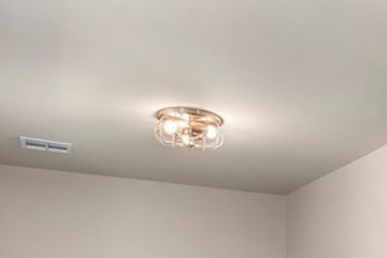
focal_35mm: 63
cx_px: 439
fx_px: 677
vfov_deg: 19.9
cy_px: 332
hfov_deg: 28.6
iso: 400
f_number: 8
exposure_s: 1/1.67
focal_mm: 17
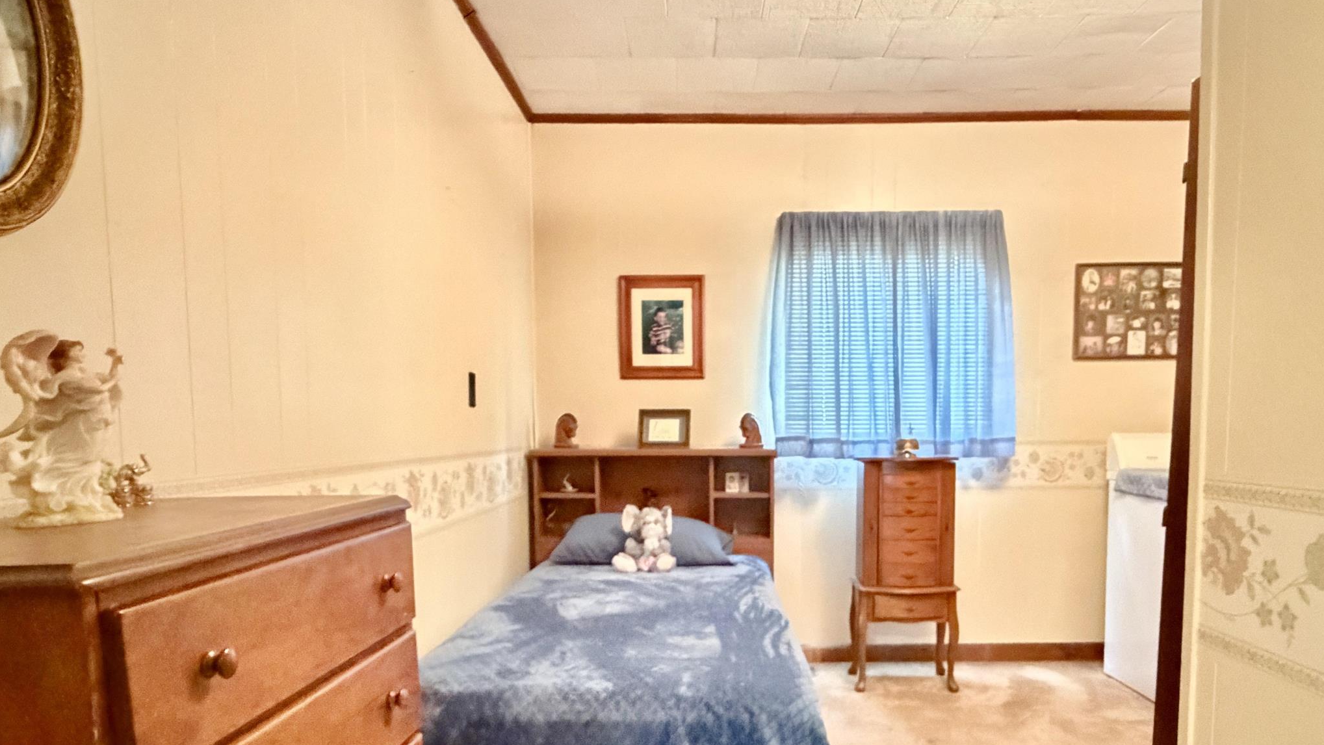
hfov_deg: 78.5
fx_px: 807
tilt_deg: -4.1
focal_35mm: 23
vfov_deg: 48.7
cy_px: 493
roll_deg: +0.8
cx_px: 716
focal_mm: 2.22
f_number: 2.2
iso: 2500
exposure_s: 1/30
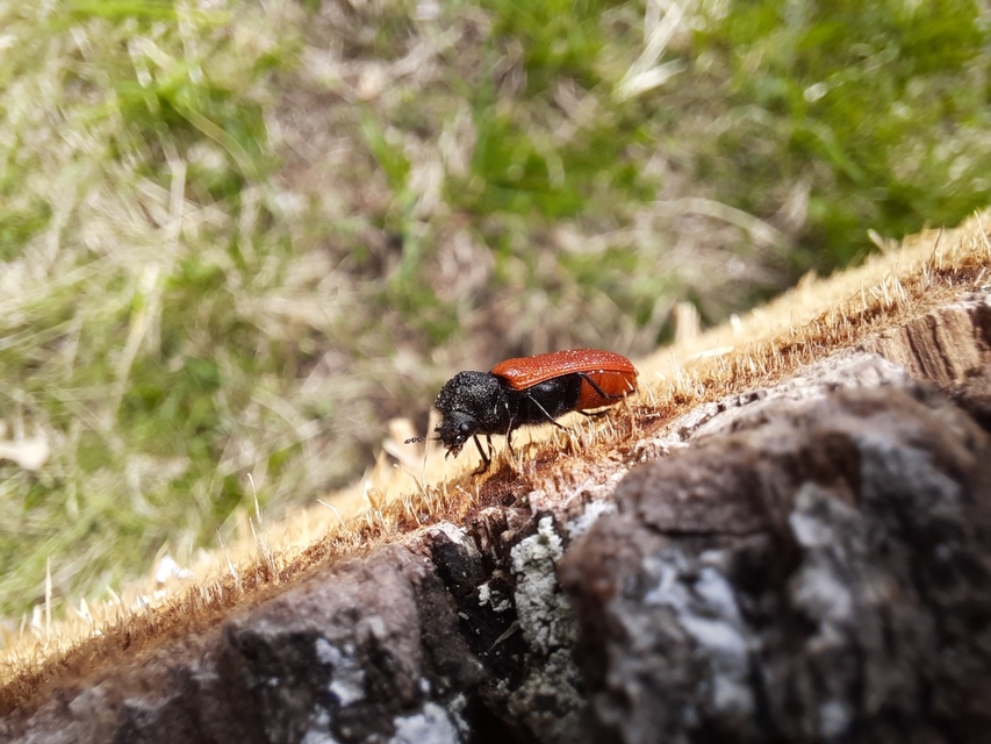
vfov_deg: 54.9
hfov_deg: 69.4
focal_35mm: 25
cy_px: 372
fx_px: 716
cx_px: 496
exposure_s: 1/413
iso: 40
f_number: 2.4
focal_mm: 2.13
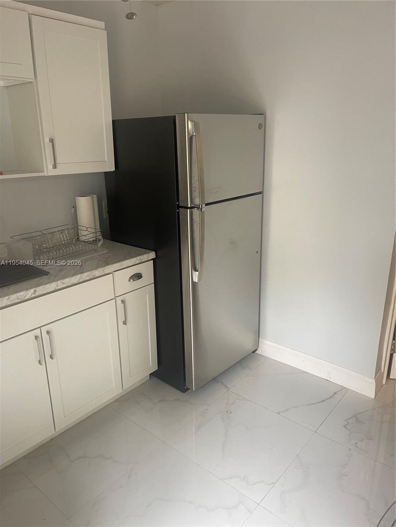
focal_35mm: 25
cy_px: 264
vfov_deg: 69.4
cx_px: 198
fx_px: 381
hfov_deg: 54.9
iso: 100
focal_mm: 5.1
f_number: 1.6
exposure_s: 1/60
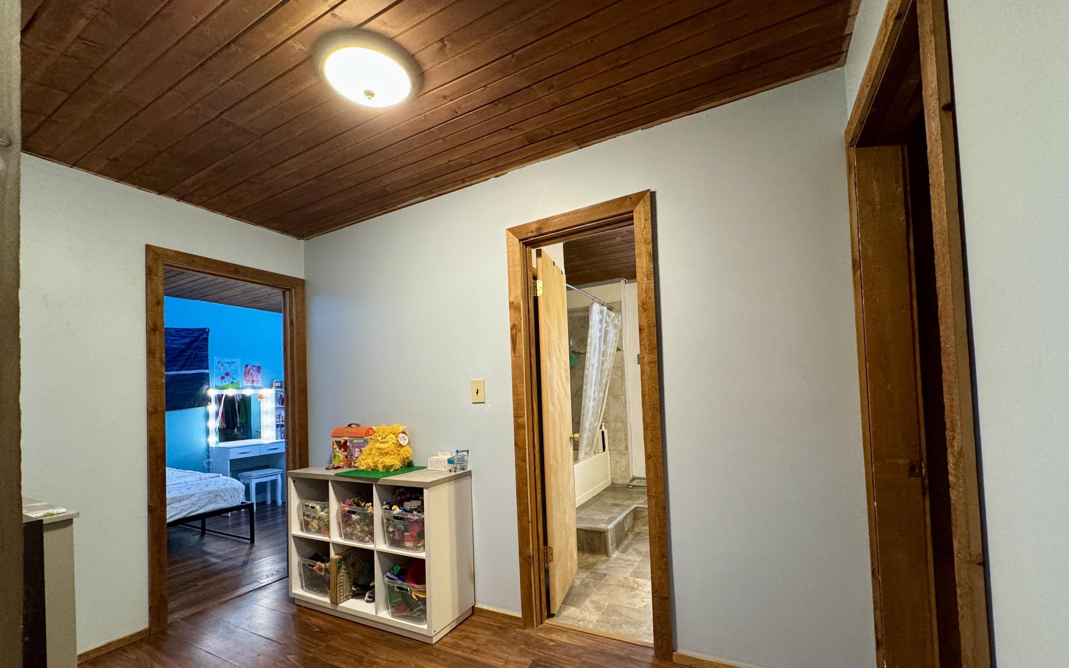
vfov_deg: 74.3
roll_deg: +2.6
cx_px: 529
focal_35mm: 15
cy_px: 385
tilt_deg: +1.4
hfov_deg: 101.5
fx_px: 437
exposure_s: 1/60
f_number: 2.2
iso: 500
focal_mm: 2.22
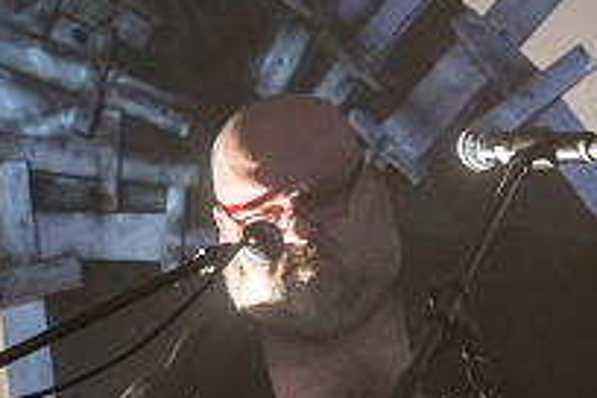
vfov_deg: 4.9
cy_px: 294
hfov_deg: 7.3
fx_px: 4676
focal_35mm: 282
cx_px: 272
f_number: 2.8
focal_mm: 80
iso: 3200
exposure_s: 1/100
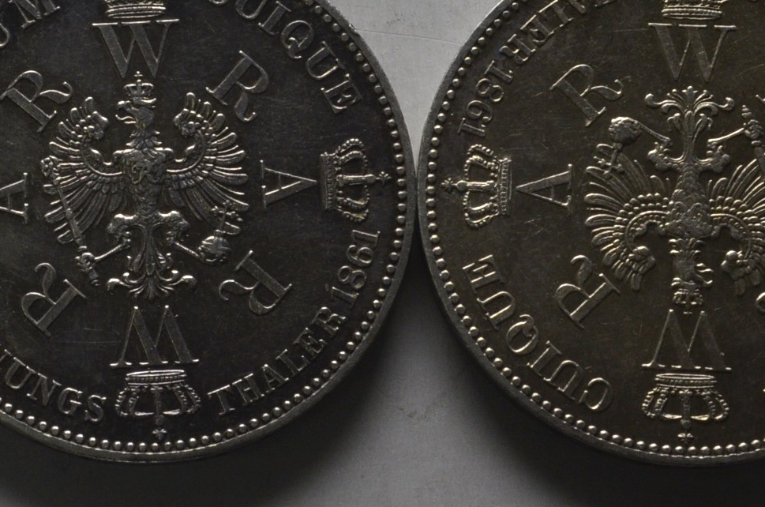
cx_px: 110
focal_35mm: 145
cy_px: 189
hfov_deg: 14.1
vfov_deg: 9.4
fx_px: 3075
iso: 400
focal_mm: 38
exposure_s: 1/250
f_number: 14
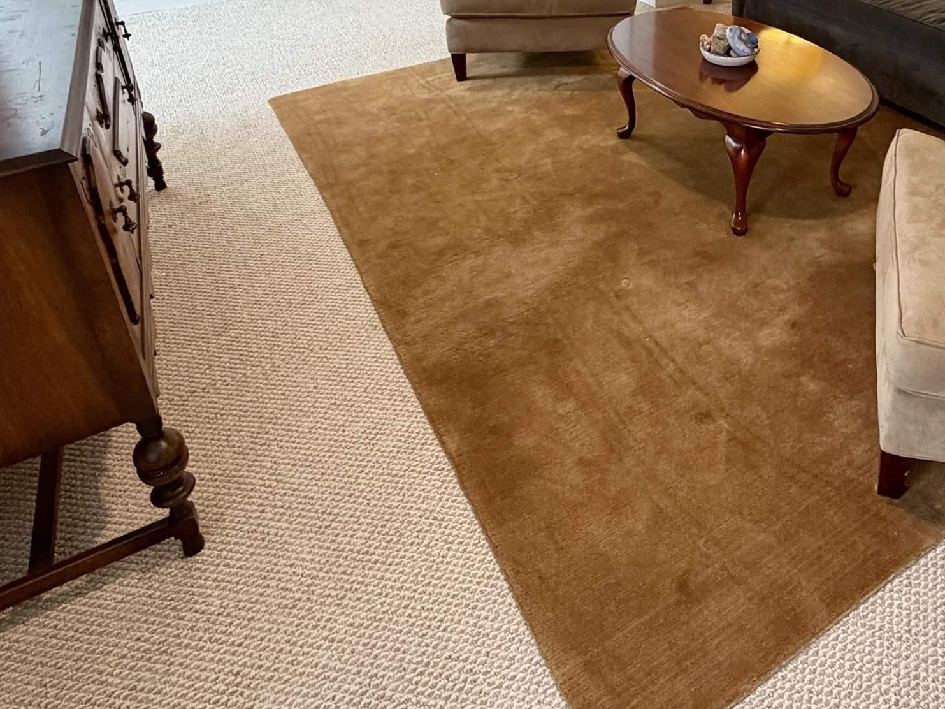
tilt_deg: -23.5
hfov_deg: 60.4
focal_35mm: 29
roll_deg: +1.2
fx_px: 792
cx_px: 619
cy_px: 91
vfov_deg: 44.5
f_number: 2.2
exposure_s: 1/60
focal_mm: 2.22
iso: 320
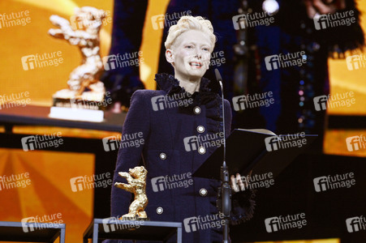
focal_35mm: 155
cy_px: 122
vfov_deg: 8.8
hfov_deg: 13.3
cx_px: 183
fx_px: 1575
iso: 5000
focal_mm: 155
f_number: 5
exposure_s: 1/250
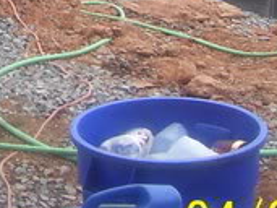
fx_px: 1271
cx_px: -146
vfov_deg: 9.0
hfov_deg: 11.9
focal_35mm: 159
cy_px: -148
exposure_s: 1/250
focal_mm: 5.6
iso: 80
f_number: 2.7
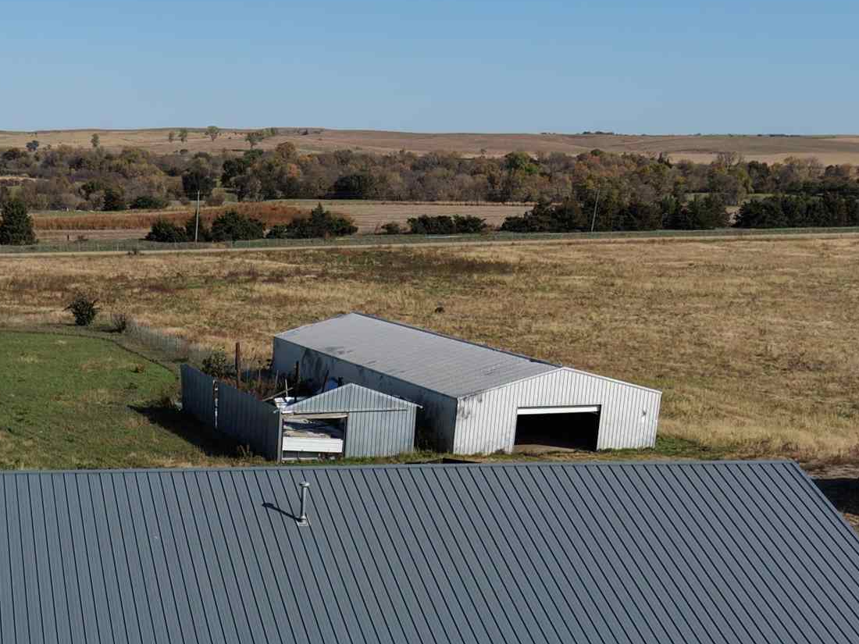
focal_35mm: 67
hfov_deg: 27.8
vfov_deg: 20.7
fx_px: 1663
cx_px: 62
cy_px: 738
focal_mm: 8.67
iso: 140
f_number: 1.8
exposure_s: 1/6000
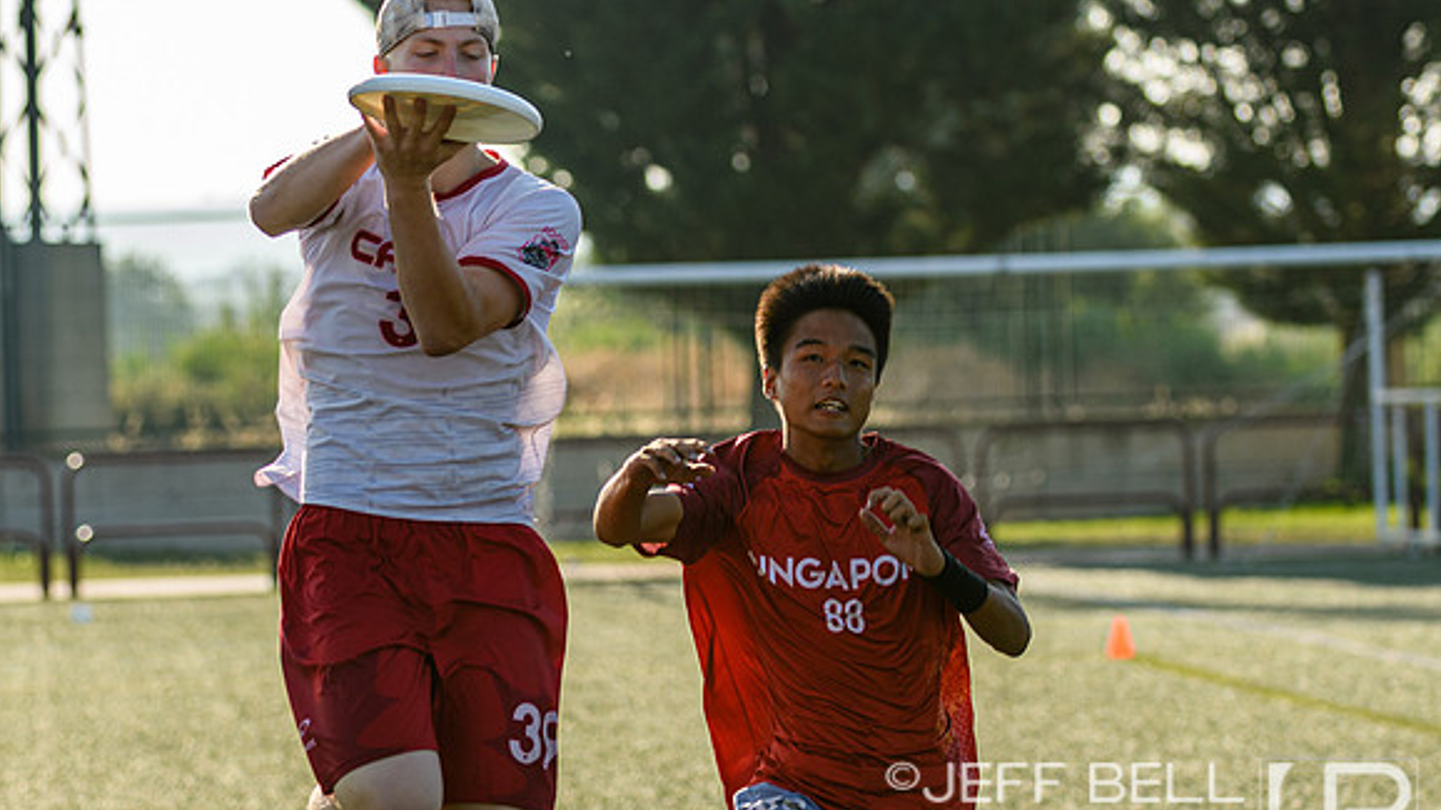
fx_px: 8291
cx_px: 469
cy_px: 403
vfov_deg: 5.6
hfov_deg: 9.9
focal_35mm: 217
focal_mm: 102
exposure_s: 1/1000
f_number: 3.2
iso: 100
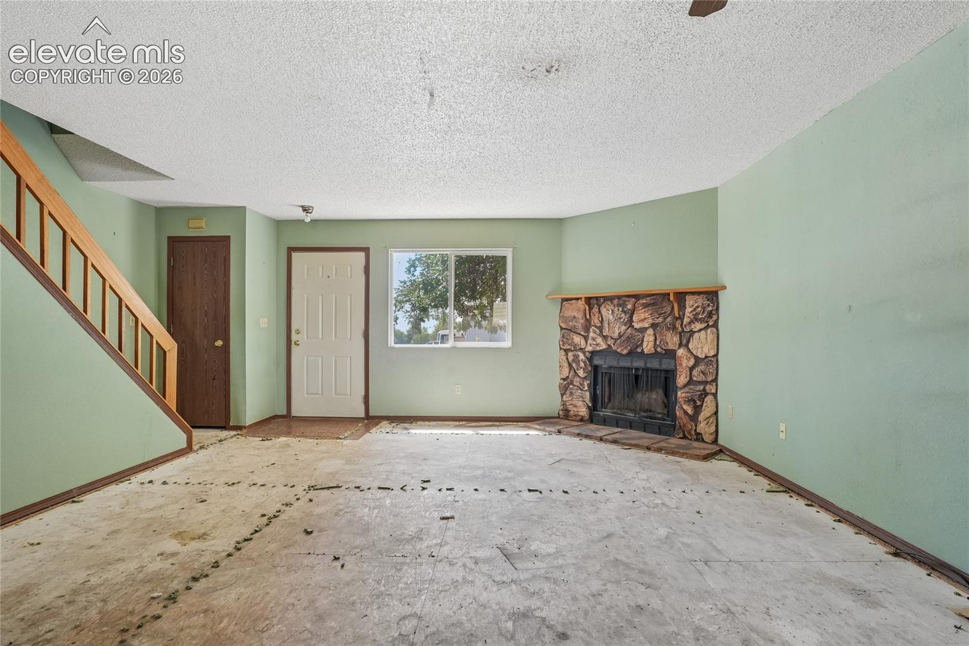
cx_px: 484
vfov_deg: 72.1
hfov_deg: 95.0
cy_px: 323
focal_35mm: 16
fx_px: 444
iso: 500
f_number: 8
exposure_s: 1/30
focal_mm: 11
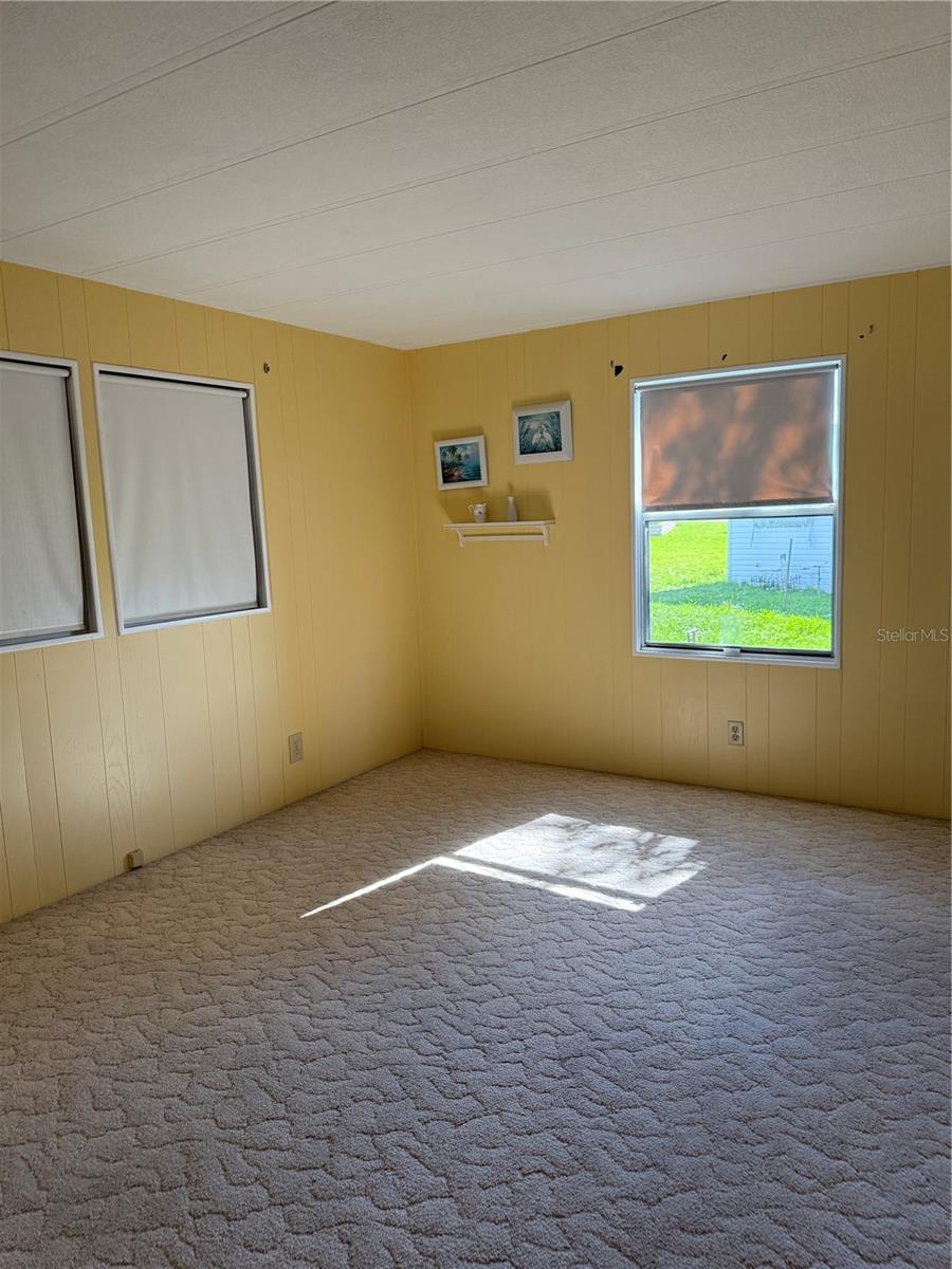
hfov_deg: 56.8
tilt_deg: -7.3
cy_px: 634
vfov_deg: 71.6
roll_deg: +2.0
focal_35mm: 24
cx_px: 476
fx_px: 880
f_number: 1.78
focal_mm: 6.76
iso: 160
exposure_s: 1/237
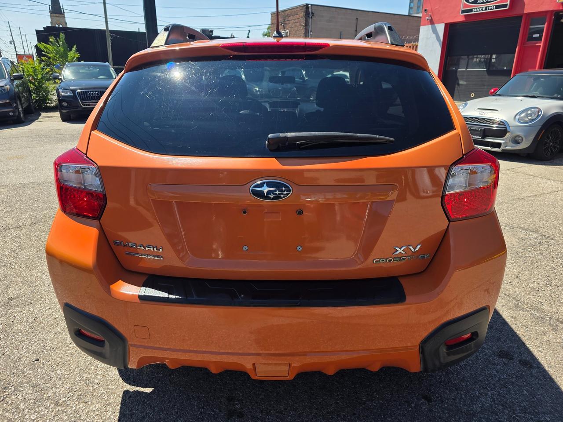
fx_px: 374
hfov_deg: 73.9
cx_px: 282
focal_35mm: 23
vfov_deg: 58.9
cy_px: 211
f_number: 1.7
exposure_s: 1/3126
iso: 80
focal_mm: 6.3
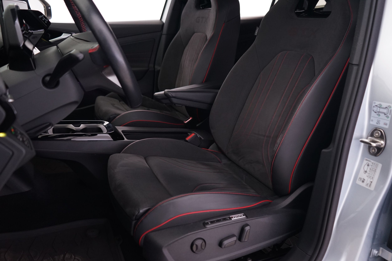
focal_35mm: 29
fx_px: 316
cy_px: 130
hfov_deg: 63.7
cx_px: 196
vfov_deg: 45.0
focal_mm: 29
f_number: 3.5
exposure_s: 1/6
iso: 1250
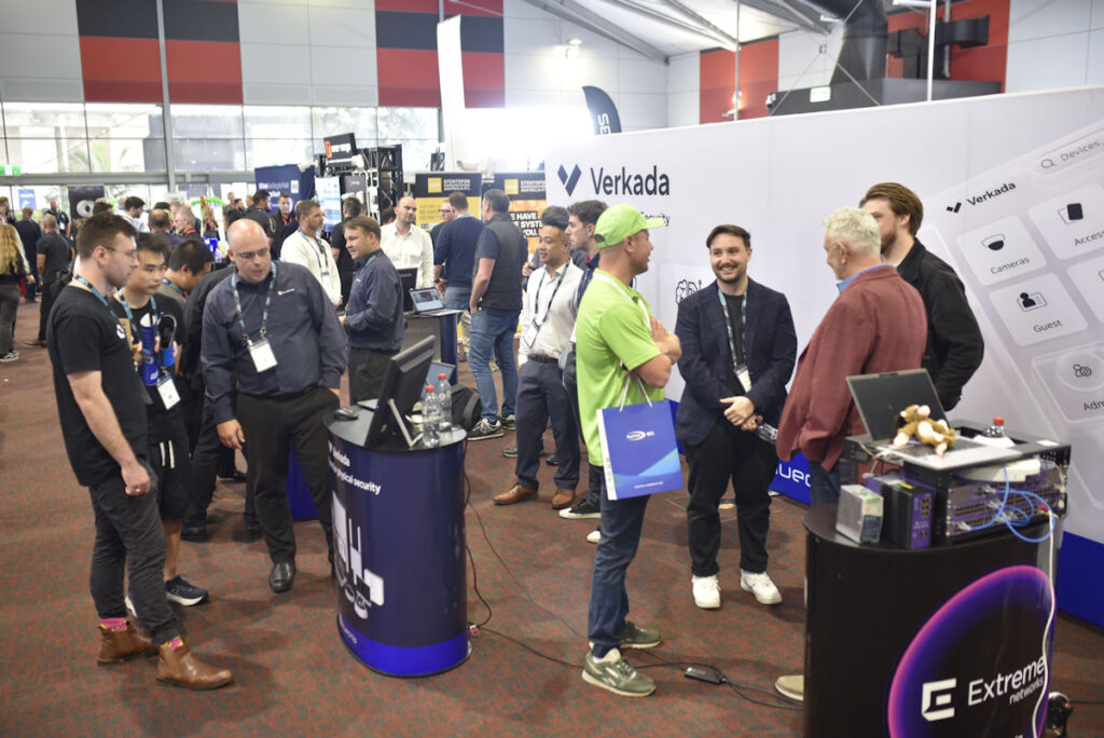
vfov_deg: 37.9
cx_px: 552
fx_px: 1074
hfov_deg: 54.4
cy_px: 369
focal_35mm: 35
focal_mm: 35
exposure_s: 1/60
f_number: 2.2
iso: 800
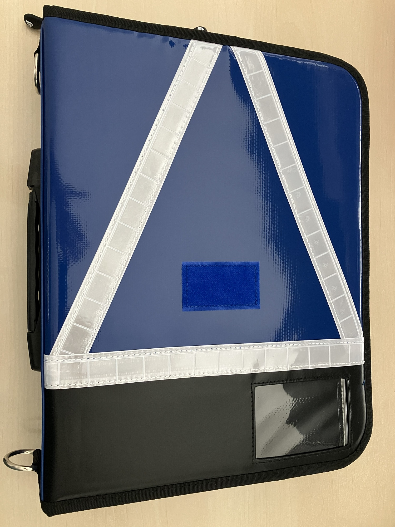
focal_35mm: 28
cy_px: 264
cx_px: 198
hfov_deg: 49.7
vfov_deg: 63.4
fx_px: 426
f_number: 1.8
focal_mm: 3.99
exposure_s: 1/36
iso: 400
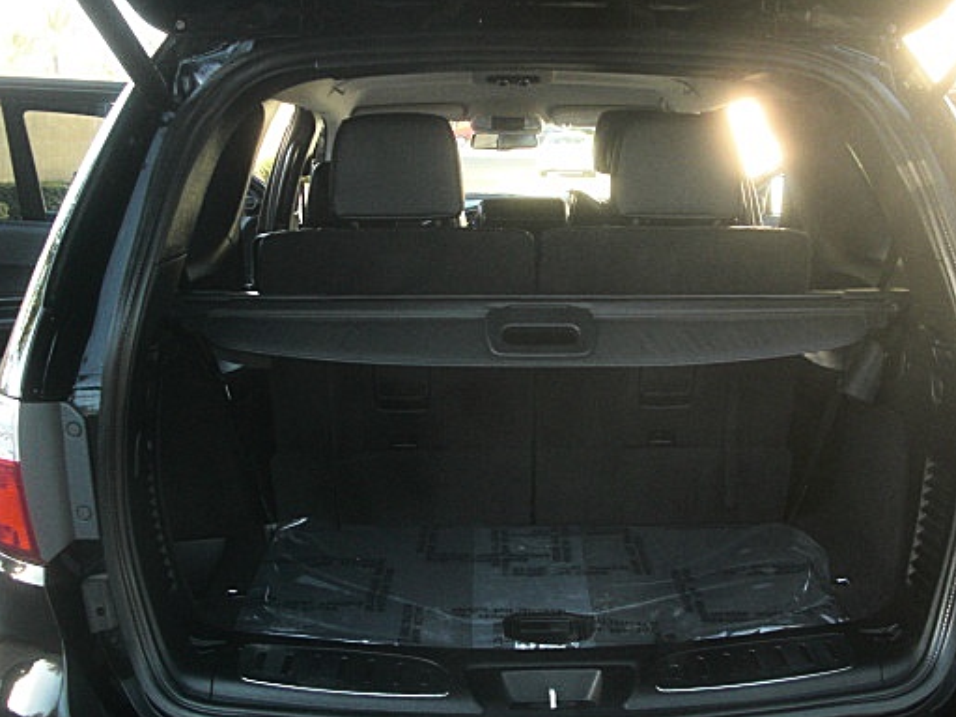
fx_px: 1243
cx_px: 551
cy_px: 351
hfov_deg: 42.0
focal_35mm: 45
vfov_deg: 32.2
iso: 200
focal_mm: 6.3
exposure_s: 1/100
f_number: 2.8
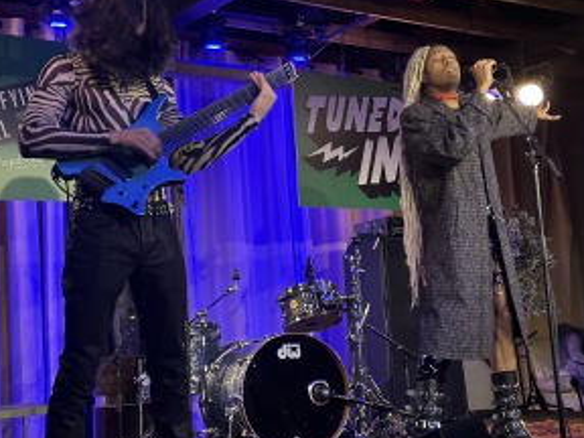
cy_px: 189
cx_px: 260
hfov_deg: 31.7
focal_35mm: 61
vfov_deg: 24.0
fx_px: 1029
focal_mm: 6.86
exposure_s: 1/27
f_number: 1.78
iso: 640
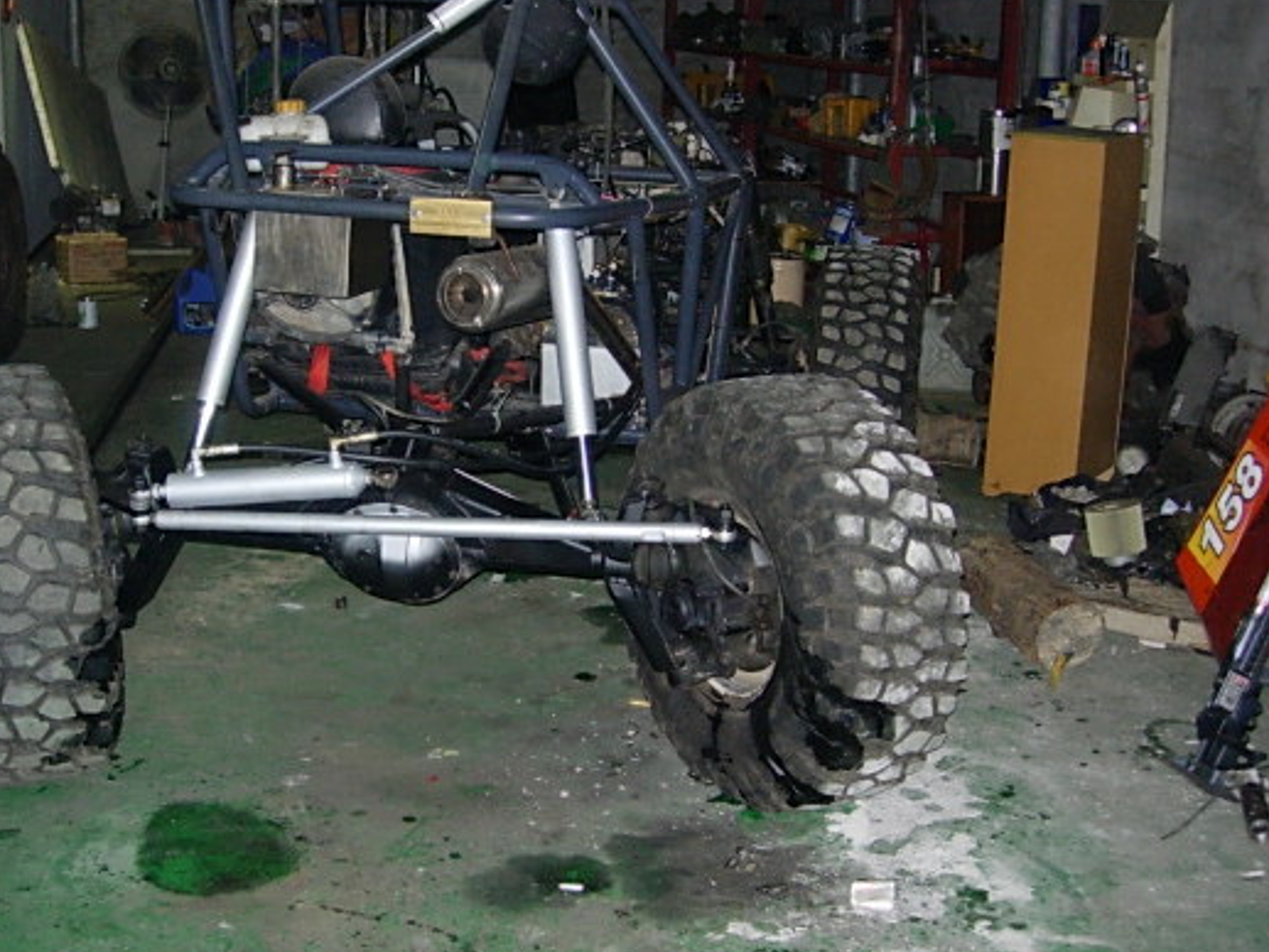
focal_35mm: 47
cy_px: 459
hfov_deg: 40.3
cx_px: 520
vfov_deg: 30.9
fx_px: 1723
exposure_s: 1/161
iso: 200
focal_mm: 7.8
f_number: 2.8
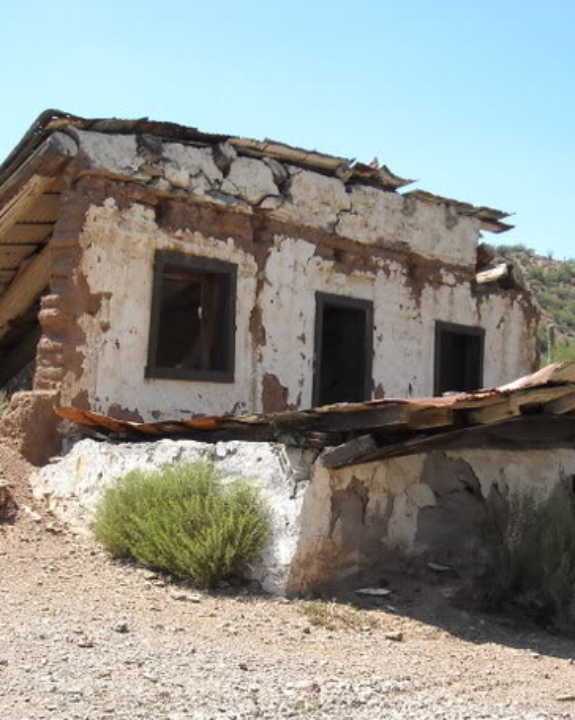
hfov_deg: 25.3
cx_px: 321
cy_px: 431
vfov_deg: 31.4
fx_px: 1278
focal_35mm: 60
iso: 64
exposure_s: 1/168
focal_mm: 5.7
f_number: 5.6
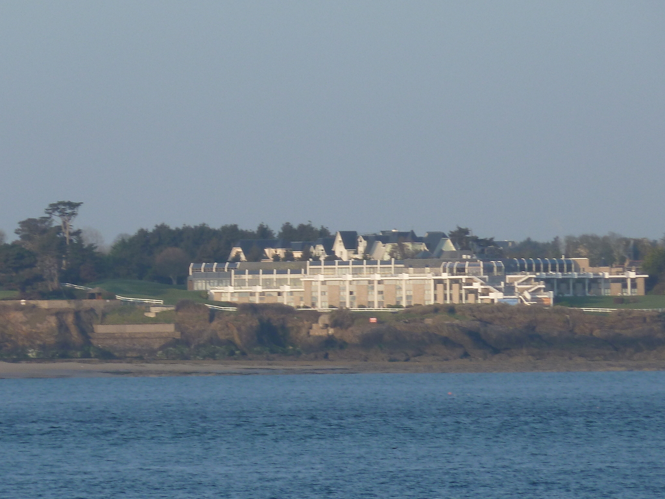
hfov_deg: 4.2
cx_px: 338
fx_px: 8972
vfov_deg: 3.2
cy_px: 277
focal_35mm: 467
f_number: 4.9
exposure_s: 1/250
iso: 80
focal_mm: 49.2
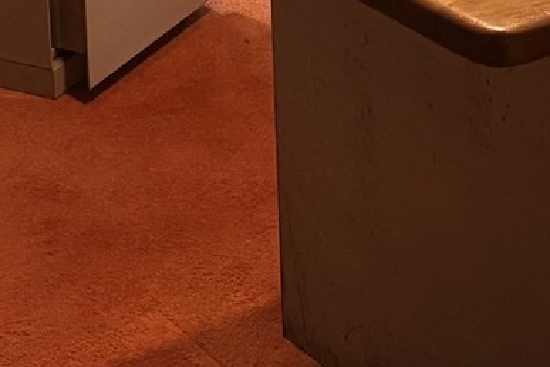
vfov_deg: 8.8
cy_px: -459
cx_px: 374
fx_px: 2185
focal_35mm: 143
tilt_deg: -13.5
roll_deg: +1.7
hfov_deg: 14.3
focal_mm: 5.96
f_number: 1.6
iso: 250
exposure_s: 1/60
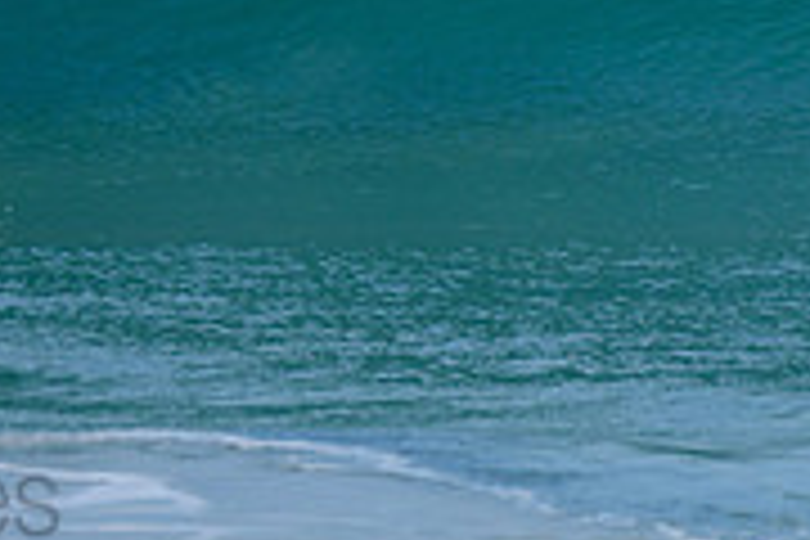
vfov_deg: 0.9
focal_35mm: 1607
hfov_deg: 1.3
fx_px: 36155
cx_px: -288
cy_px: -250
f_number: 5.6
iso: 180
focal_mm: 500
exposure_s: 1/2000
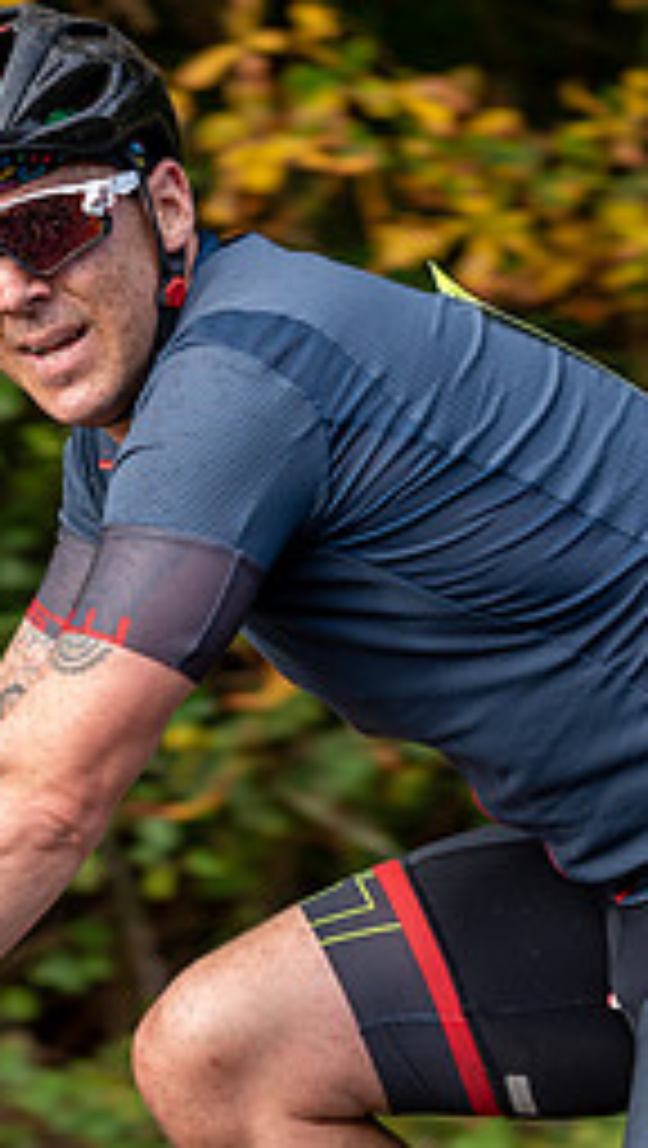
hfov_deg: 4.3
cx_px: -65
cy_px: 336
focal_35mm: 284
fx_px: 8649
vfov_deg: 7.6
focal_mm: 102
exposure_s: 1/400
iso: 200
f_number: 4
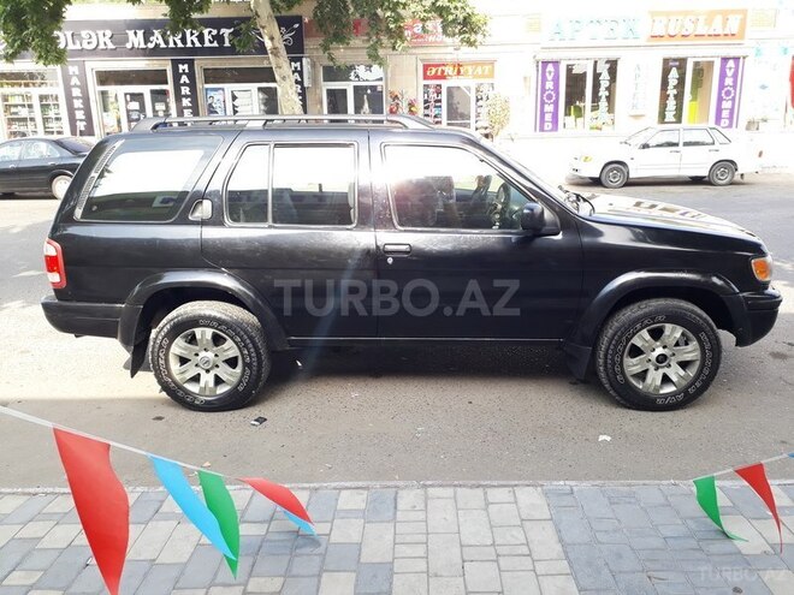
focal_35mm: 27
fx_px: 619
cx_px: 397
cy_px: 298
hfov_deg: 65.3
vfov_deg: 51.4
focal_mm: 3.6
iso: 40
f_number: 1.9
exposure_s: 1/214
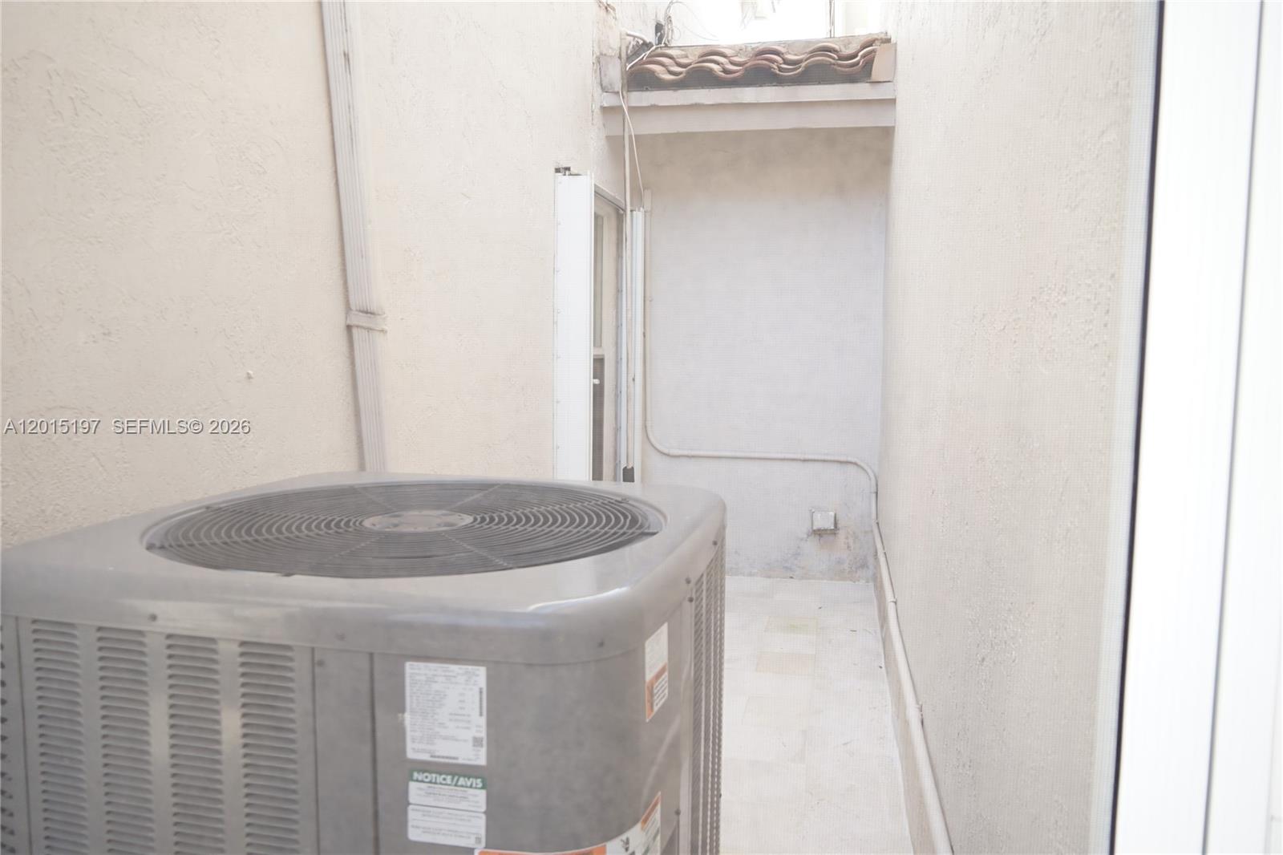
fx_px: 962
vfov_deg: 47.9
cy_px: 428
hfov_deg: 67.4
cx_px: 642
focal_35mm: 27
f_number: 3.5
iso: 200
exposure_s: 1/60
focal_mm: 18
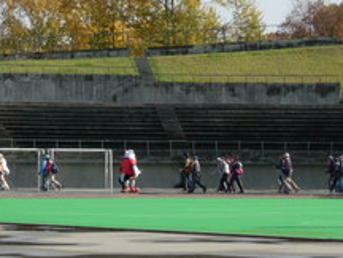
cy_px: 108
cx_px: 108
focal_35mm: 220
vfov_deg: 6.8
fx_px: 2180
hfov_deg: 9.0
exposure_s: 1/443
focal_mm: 23.4
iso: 64
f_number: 4.9
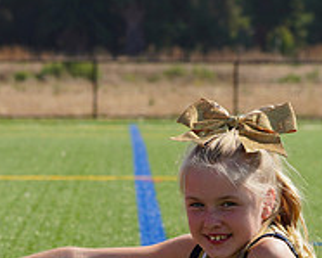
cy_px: 315
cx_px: 42
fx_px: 3623
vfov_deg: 4.1
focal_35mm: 380
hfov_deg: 5.1
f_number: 9
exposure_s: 1/250
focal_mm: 130
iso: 100
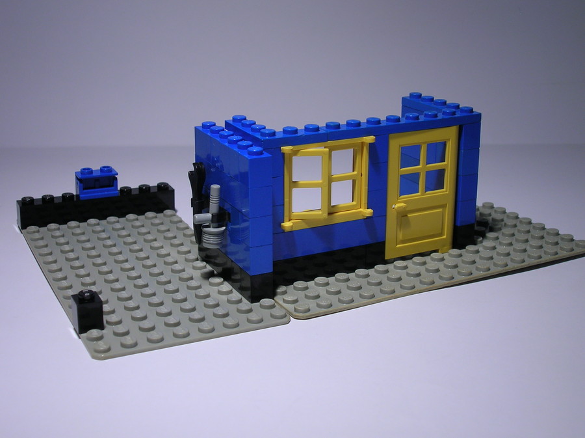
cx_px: 292
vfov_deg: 29.1
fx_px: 844
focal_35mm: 50
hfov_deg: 38.2
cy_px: 219
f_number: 3.3
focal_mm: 8.4
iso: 50
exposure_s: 1/28.4
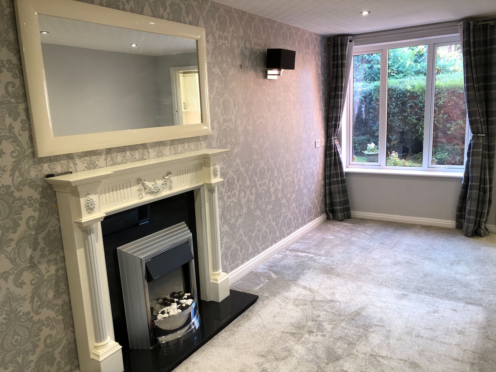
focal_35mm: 28
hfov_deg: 63.4
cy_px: 186
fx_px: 401
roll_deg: +1.2
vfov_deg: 49.7
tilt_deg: -12.0
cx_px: 248
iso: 40
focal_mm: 3.99
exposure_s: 1/20
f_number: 1.8
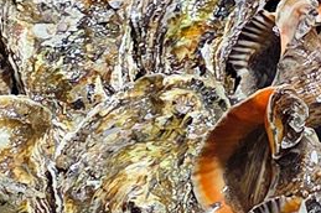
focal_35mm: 185
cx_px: 989
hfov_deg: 8.9
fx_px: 1647
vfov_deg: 7.3
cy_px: -126
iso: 50
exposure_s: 1/120
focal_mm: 5.4
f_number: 1.8
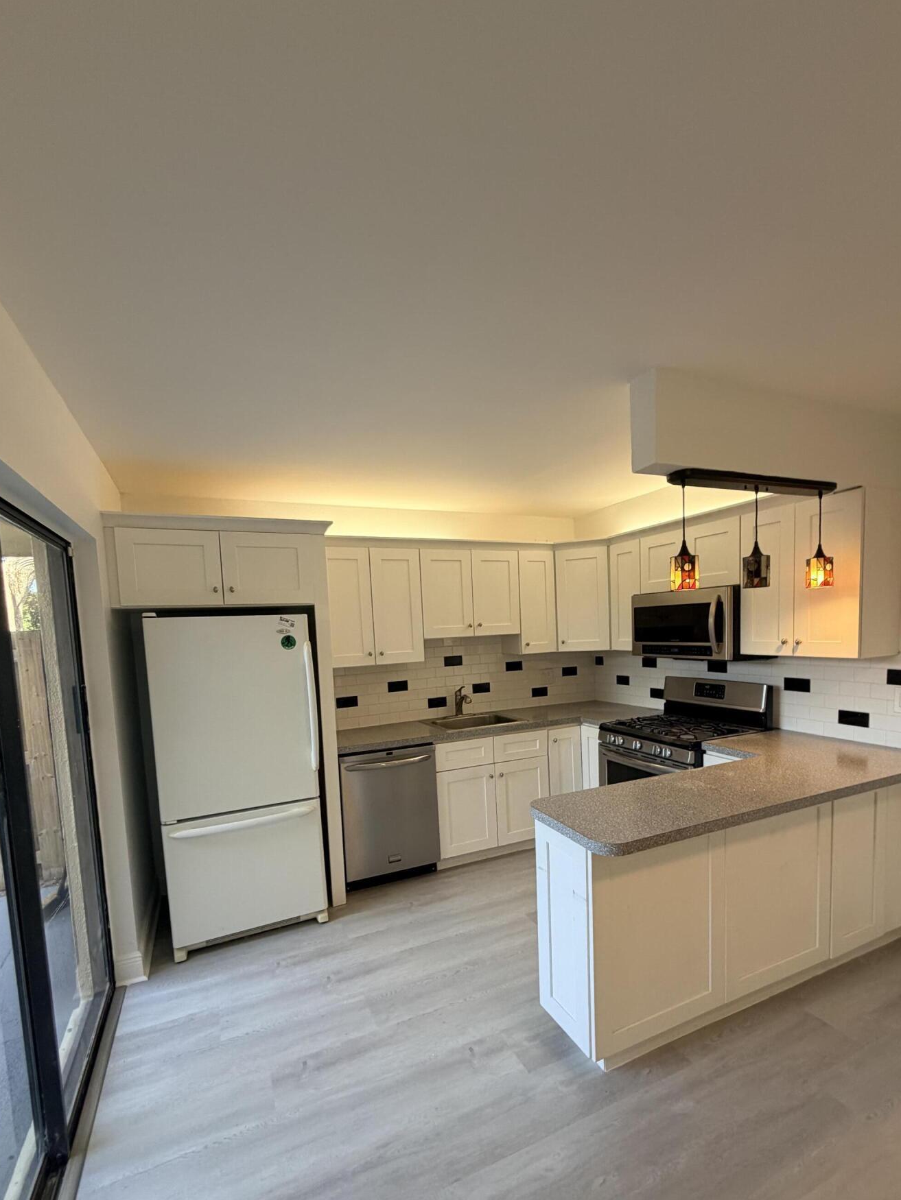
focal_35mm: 16
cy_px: 680
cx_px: 461
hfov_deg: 78.1
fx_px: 555
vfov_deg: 93.9
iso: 160
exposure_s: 1/120
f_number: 2.2
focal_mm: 2.22
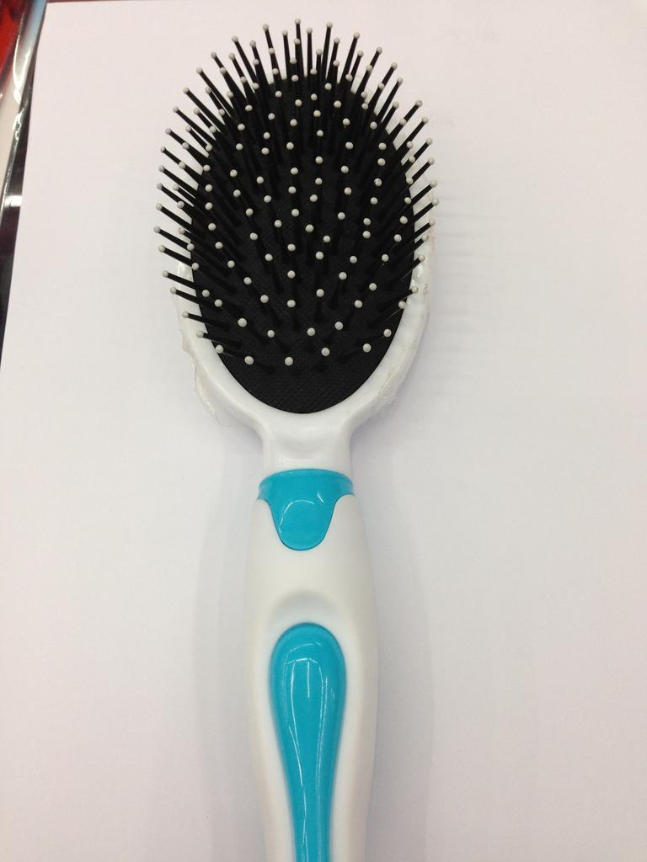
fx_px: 822
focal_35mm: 33
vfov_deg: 55.4
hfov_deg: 42.9
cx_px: 324
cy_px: 431
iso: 64
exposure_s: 1/50
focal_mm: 4.13
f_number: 2.4
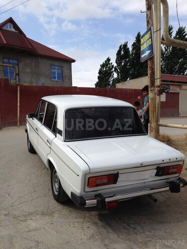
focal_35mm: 33
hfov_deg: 42.9
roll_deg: -0.3
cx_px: 94
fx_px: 238
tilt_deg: -2.7
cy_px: 124
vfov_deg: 55.4
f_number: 2.4
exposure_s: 1/2008
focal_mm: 4.12
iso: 50
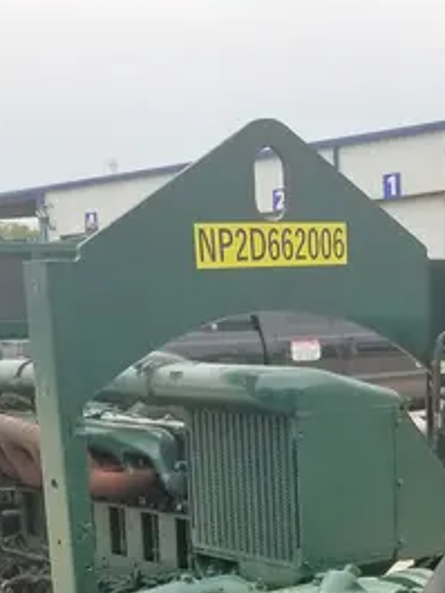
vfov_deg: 25.1
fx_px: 1233
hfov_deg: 20.3
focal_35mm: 72
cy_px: 652
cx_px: 333
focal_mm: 4.25
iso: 50
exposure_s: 1/2648
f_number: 1.7
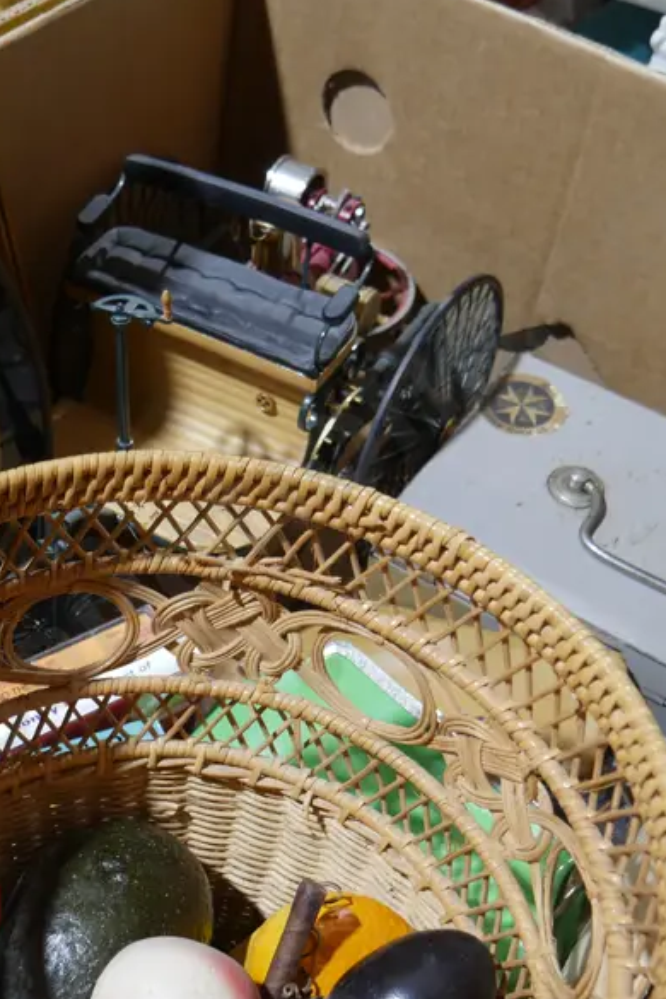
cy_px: 605
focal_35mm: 51
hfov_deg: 26.0
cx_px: 133
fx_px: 1415
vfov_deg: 38.7
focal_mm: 14
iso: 320
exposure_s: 1/60
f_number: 3.5
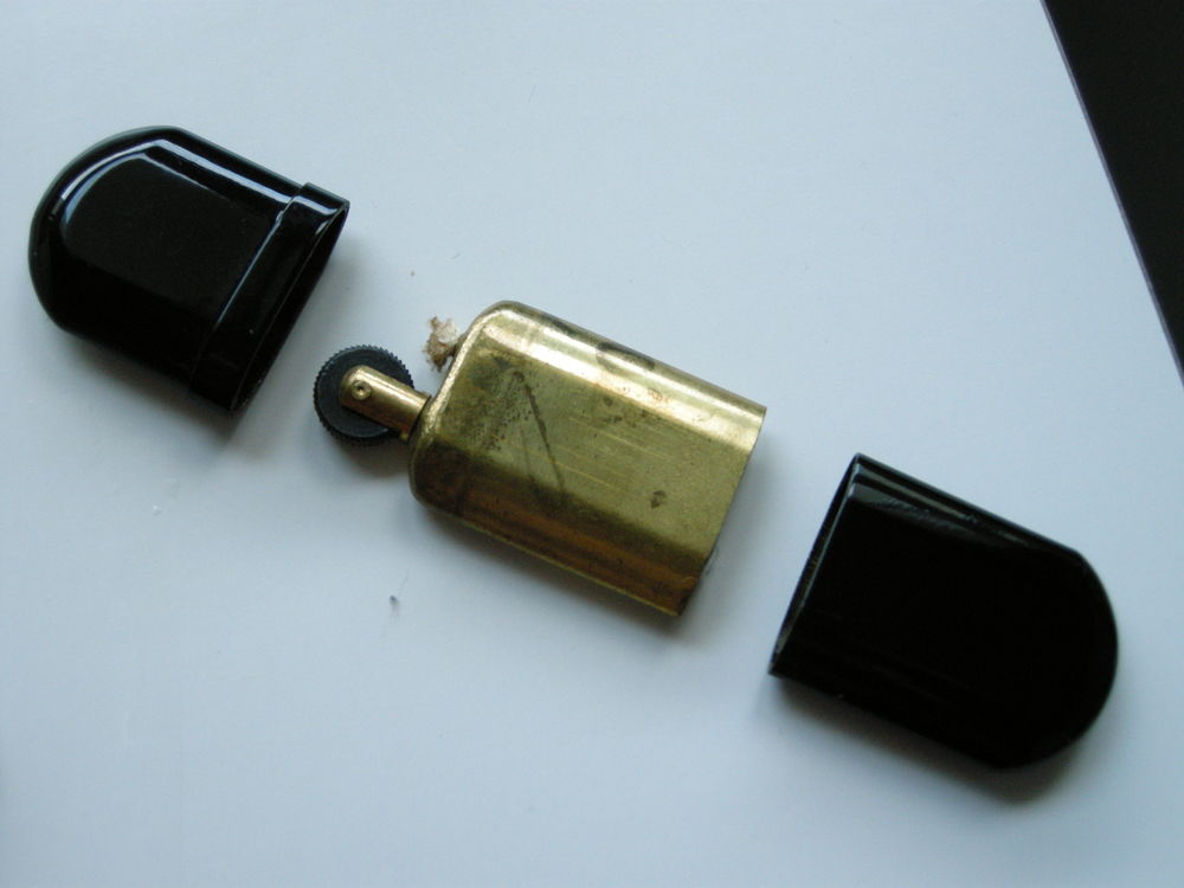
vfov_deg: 30.9
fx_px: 1608
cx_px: 592
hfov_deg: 40.4
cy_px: 444
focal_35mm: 47
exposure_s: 1/60
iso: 280
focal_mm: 10.1
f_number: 3.1
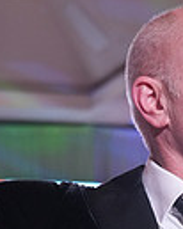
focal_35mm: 186
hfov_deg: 8.3
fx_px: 1261
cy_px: 353
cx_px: 136
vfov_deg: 10.0
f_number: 4
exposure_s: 1/500
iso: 2500
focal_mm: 44
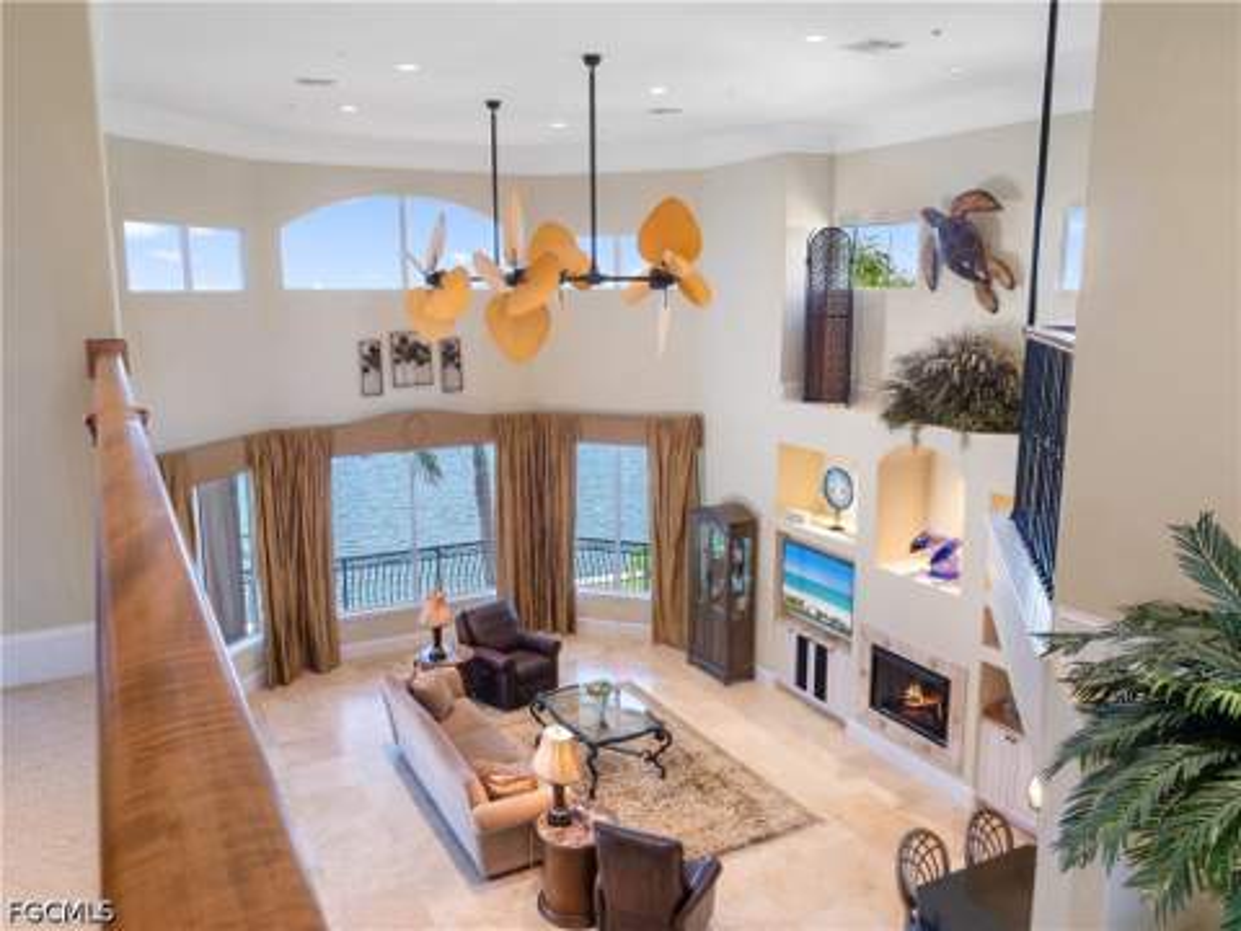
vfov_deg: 53.1
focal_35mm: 26
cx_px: 620
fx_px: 932
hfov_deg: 67.3
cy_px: 466
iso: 200
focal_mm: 13
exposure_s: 1/3
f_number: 7.1
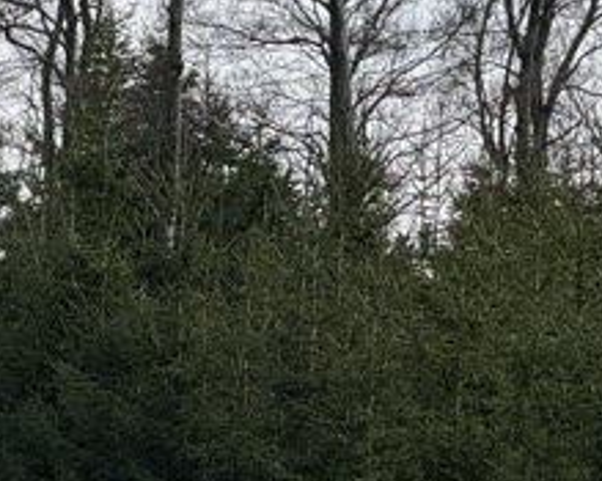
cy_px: 151
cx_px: 506
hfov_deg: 3.5
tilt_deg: +2.4
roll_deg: -1.7
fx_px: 9741
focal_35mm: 547
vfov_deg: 2.8
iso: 50
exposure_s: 1/951
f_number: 2.8
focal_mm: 15.66
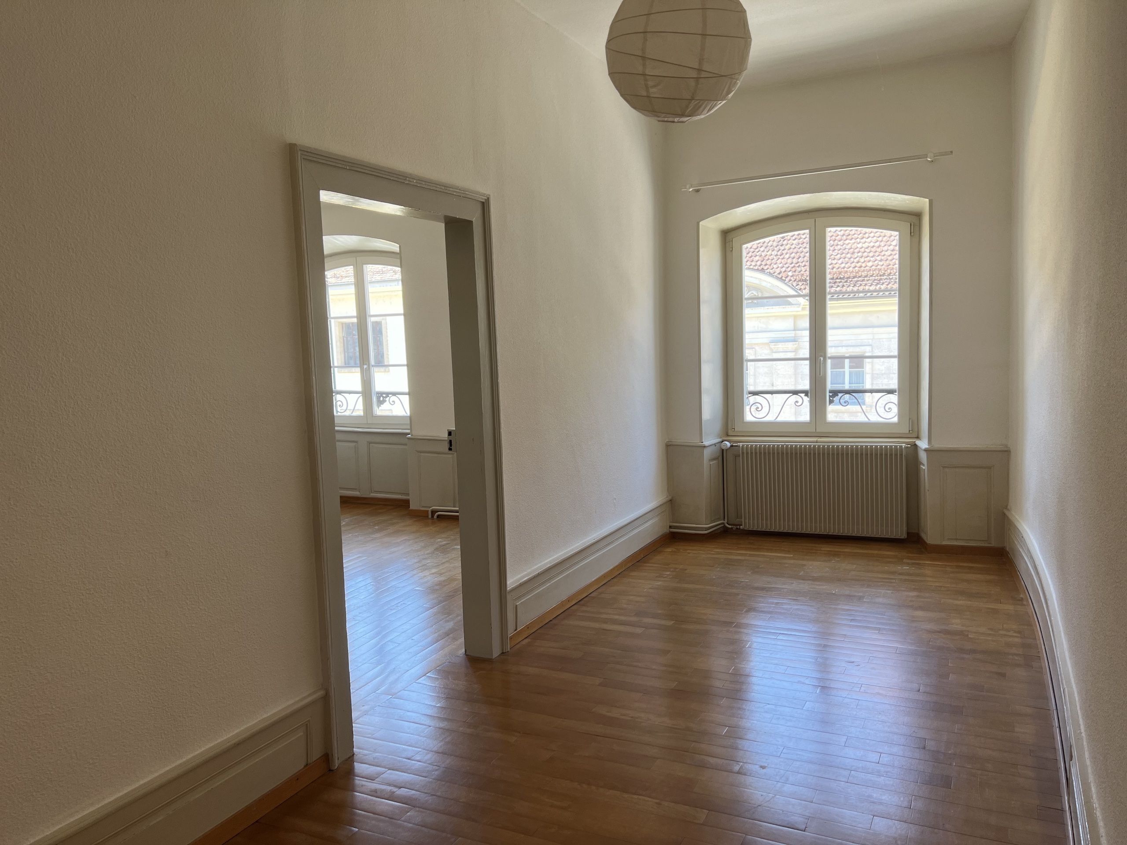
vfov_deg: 53.1
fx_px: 846
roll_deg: +1.6
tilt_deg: -6.1
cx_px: 564
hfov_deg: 67.3
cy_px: 422
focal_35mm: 26
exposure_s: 1/100
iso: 50
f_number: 1.5
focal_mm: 5.7
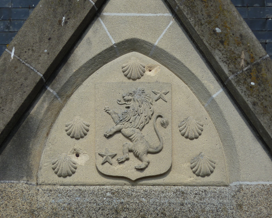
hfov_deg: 5.4
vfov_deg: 4.4
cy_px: 109
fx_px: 2858
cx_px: 142
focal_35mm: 355
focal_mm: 49.2
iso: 80
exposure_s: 1/500
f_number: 5.6
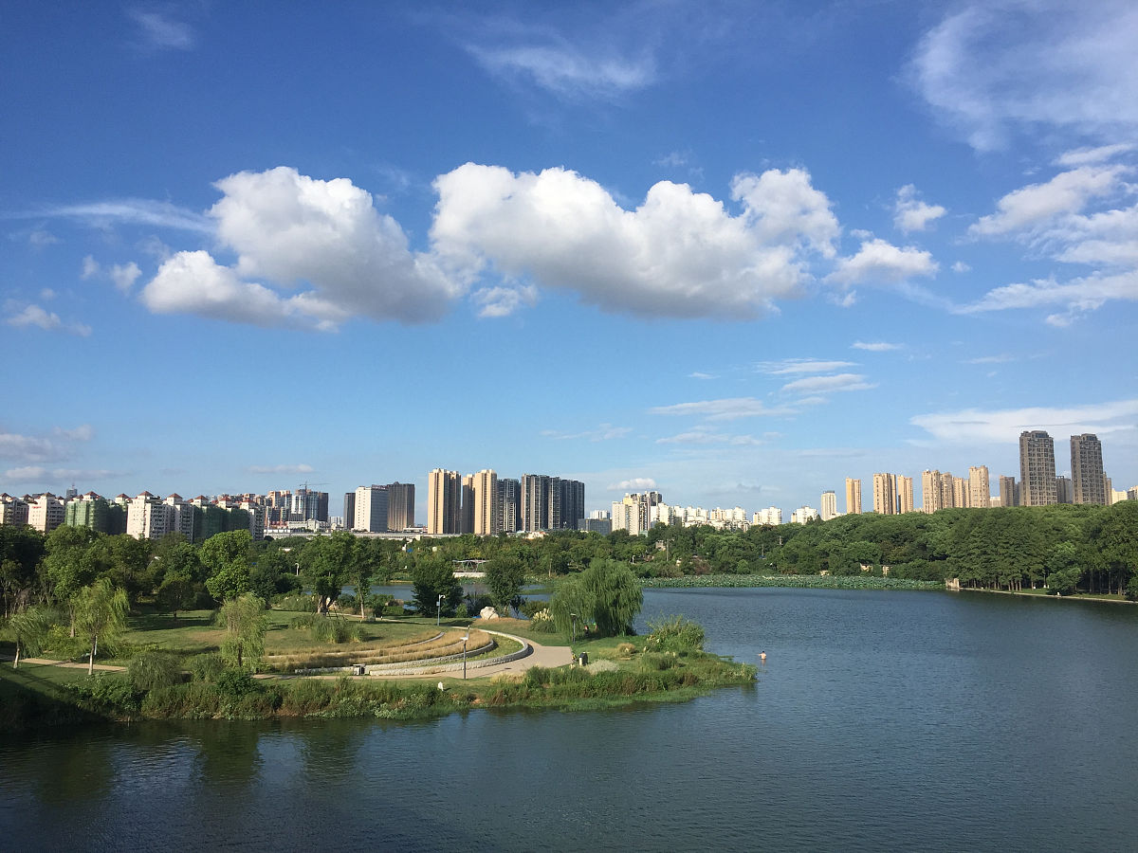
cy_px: 426
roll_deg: -1.5
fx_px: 953
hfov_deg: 61.7
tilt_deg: +7.6
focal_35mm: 29
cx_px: 569
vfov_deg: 48.2
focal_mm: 4.15
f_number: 2.2
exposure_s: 1/2326
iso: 32
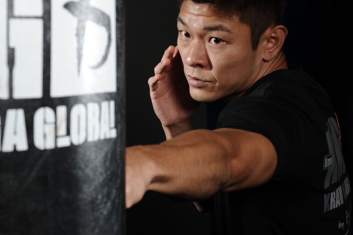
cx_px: 71
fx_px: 804
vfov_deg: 16.6
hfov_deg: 24.4
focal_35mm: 82
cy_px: 92
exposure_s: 1/80
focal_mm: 45
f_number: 8
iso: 200
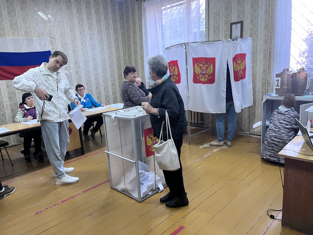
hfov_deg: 67.3
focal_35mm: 26
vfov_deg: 53.1
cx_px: 156
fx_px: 235
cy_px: 118
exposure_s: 1/50
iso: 64
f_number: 1.6
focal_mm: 5.1
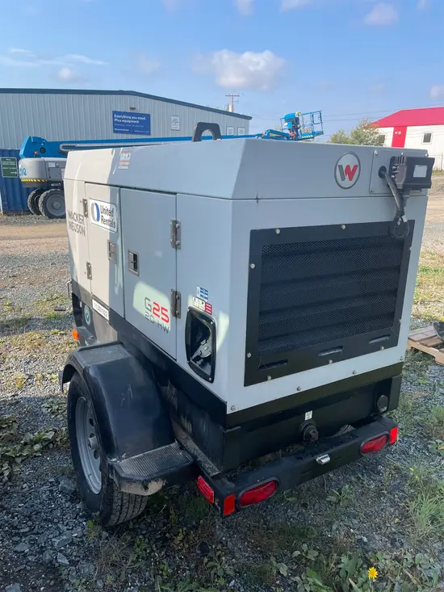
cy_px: 296
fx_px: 445
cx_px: 222
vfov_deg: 67.3
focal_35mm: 26
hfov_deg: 53.1
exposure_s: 1/1689
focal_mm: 4.2
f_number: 1.6
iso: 32
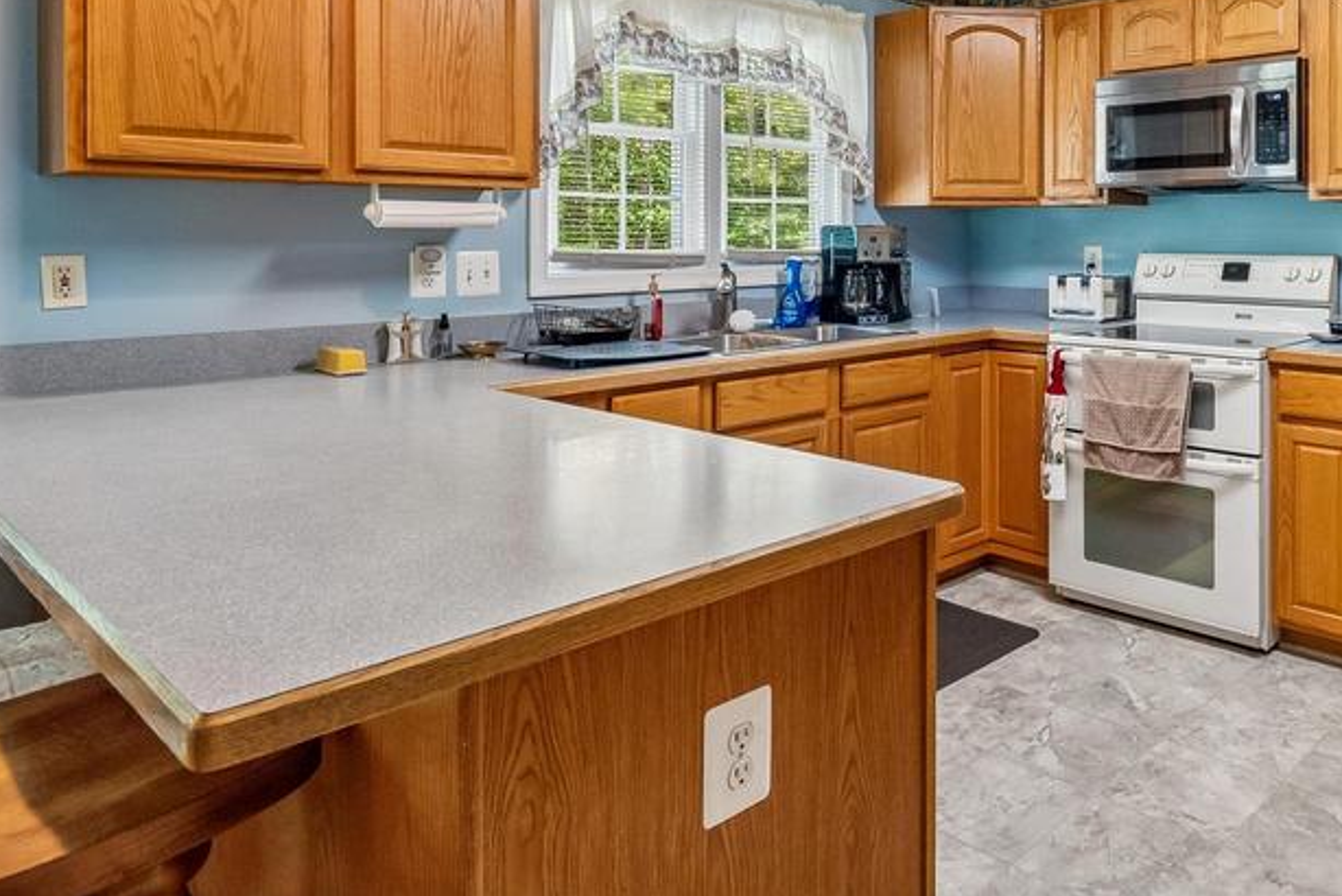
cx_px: 997
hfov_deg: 67.2
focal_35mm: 25
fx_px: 932
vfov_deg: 50.0
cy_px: 266
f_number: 5.6
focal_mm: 10
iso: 400
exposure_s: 1/80
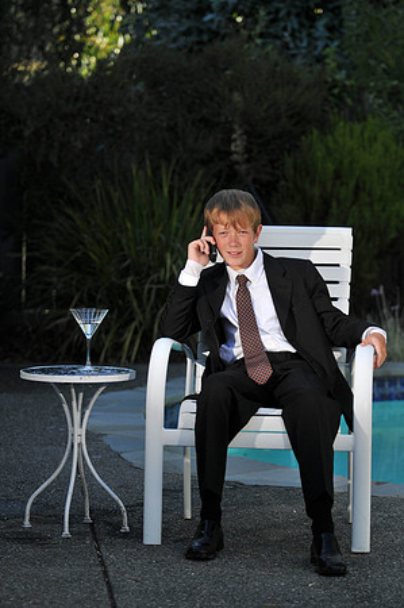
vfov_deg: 15.9
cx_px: 202
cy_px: 304
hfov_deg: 10.6
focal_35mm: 129
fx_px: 2176
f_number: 2.8
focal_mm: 86
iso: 200
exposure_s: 1/1250
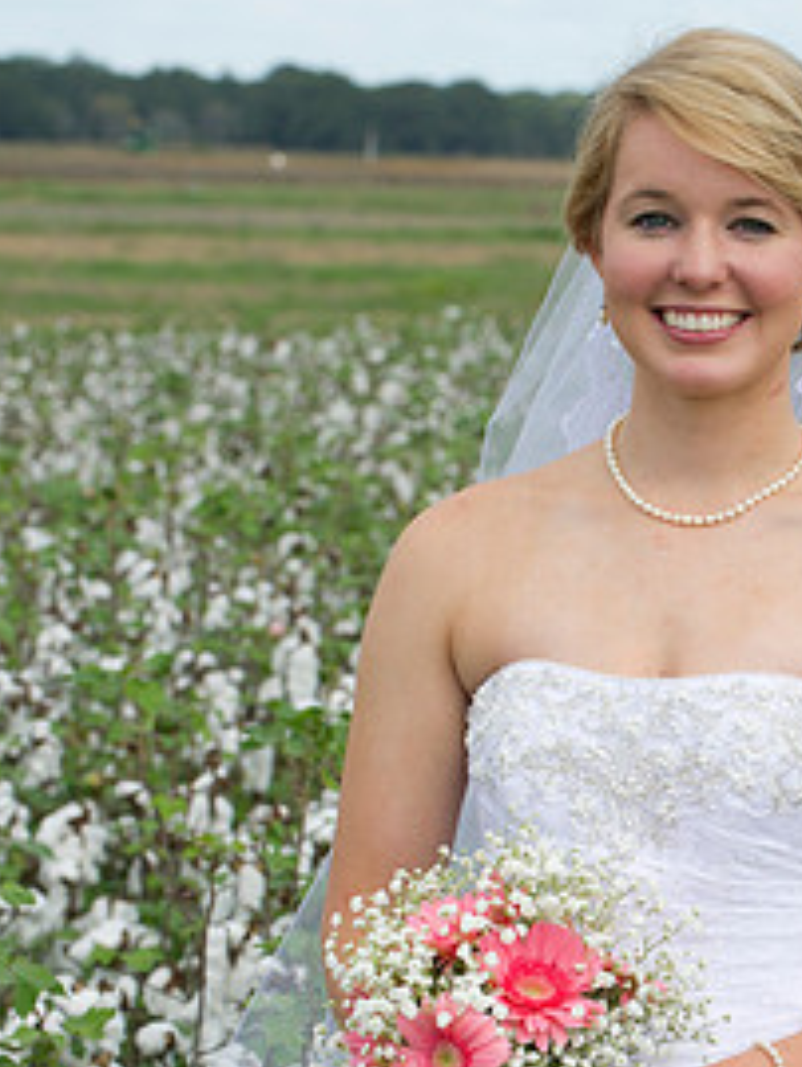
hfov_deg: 6.5
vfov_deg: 8.7
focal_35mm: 228
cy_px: 758
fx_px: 7038
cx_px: 897
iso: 250
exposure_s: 1/250
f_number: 8
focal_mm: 110
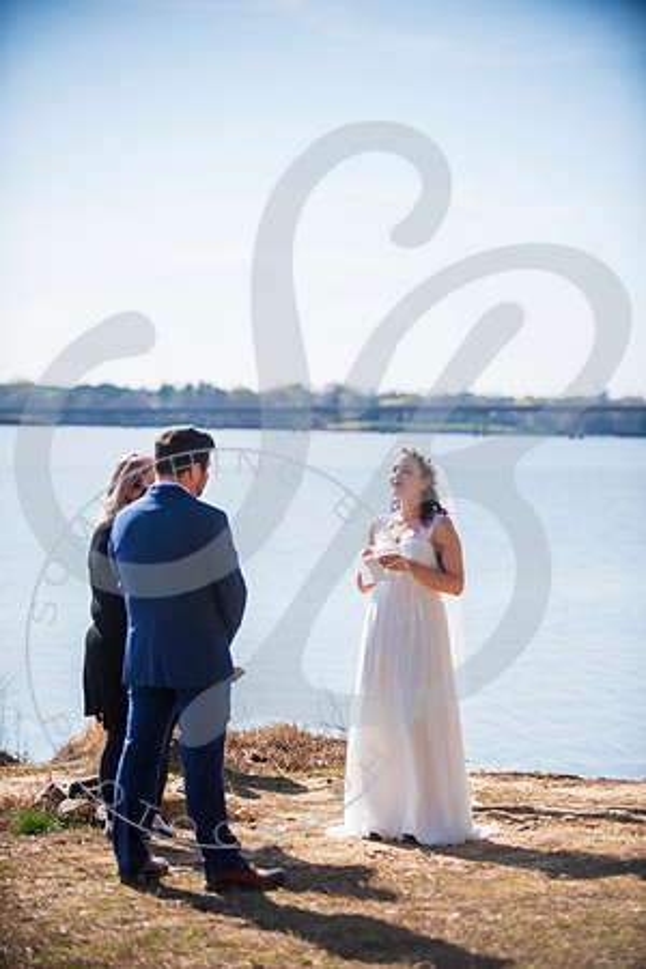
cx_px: 323
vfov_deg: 21.5
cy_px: 484
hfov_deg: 14.4
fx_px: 2557
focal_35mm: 95
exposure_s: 1/1000
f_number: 2.8
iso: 100
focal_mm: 95
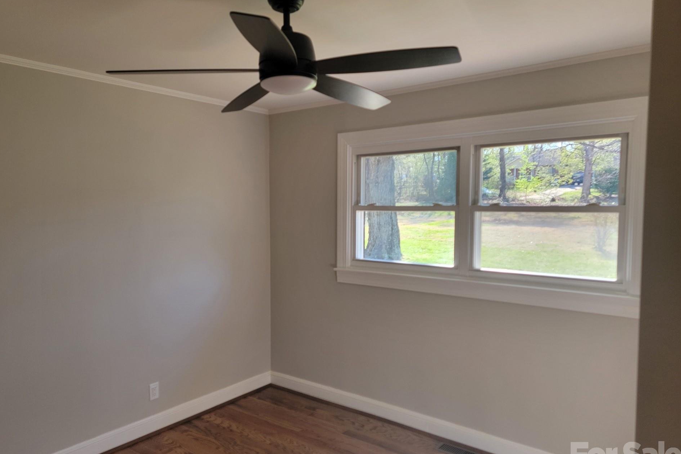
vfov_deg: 47.9
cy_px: 236
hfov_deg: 67.3
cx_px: 317
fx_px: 511
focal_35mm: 27
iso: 64
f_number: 1.8
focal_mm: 6.7
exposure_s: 1/120
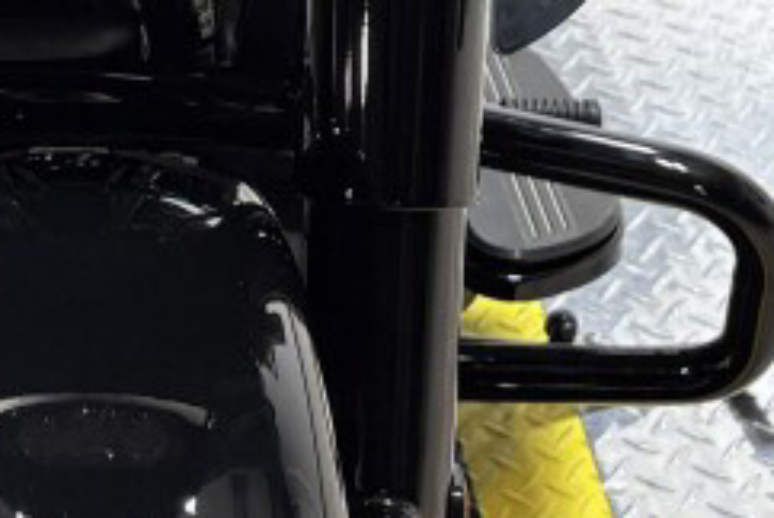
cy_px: -51
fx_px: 2562
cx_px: 72
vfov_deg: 11.4
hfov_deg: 16.9
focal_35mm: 119
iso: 64
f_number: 1.6
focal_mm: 5.96
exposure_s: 1/120
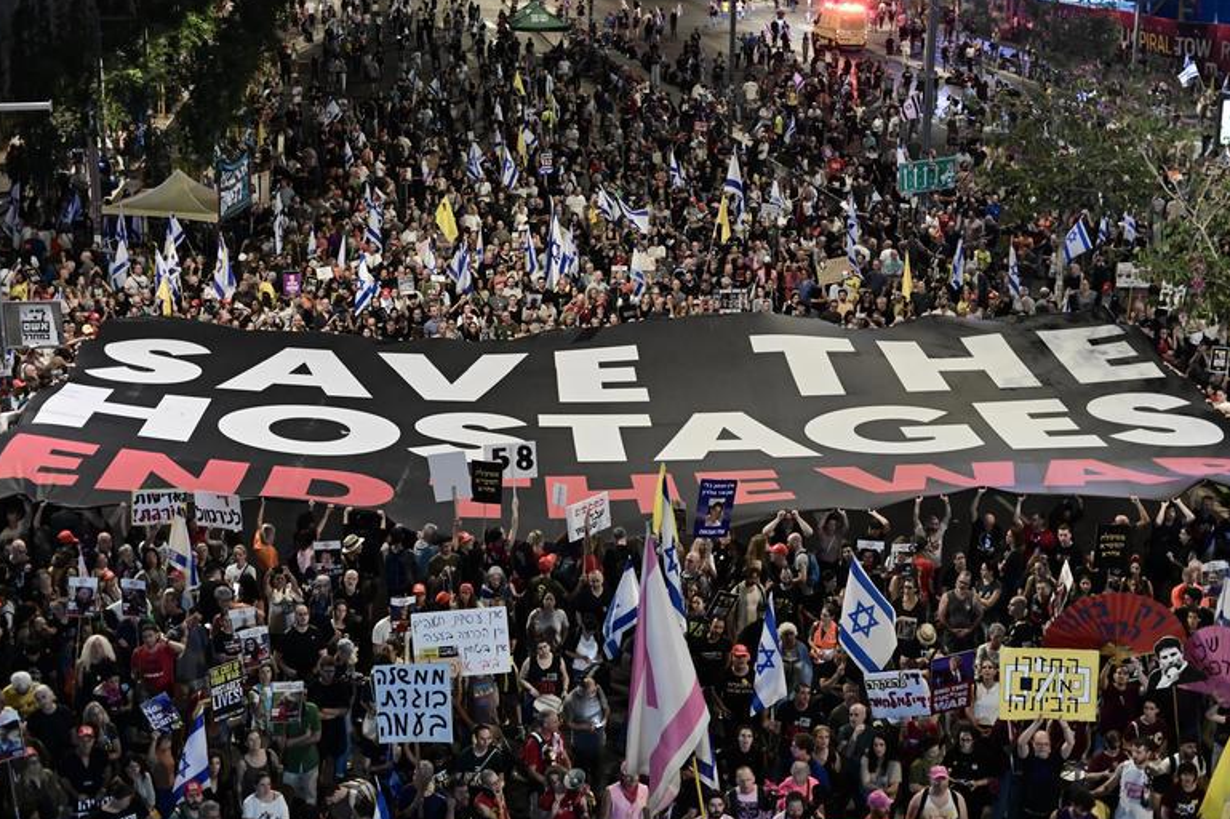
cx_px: 616
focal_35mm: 52
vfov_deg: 26.0
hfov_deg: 38.2
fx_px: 1776
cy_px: 417
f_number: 2.8
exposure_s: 1/250
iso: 8000
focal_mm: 50
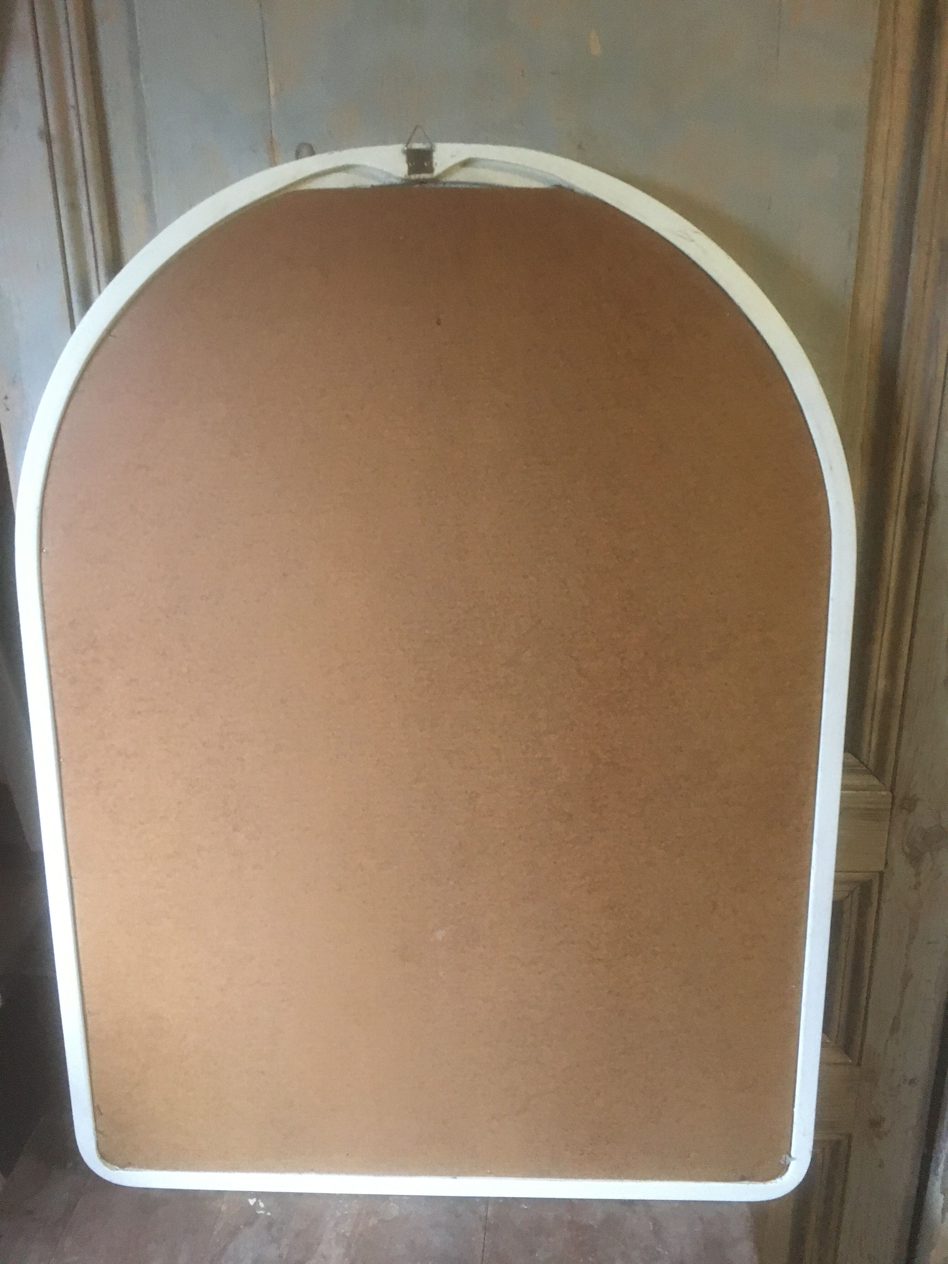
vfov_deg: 61.7
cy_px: 632
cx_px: 474
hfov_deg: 48.2
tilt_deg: -21.1
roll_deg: +2.4
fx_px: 1059
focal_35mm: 29
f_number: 2.2
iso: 250
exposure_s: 1/17
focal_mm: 4.15
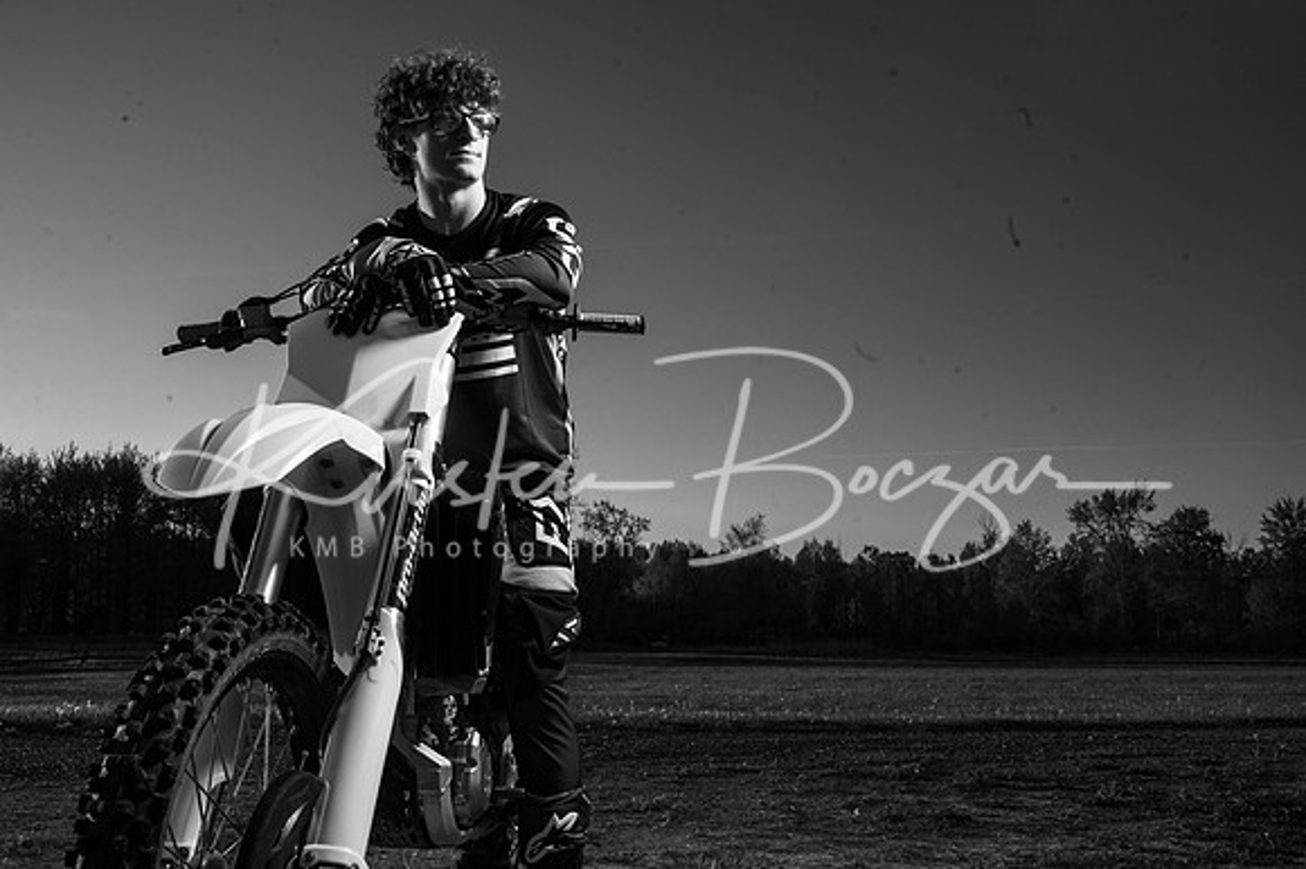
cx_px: 653
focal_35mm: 37
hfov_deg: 52.4
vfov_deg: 36.2
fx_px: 1328
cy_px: 434
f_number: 16
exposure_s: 1/200
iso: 100
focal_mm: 34.5
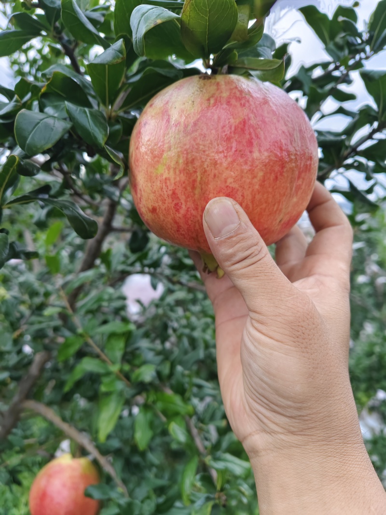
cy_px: 258
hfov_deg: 58.9
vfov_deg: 73.9
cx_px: 193
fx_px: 342
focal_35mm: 23
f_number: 1.88
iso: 314
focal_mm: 5.56
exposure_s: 1/636
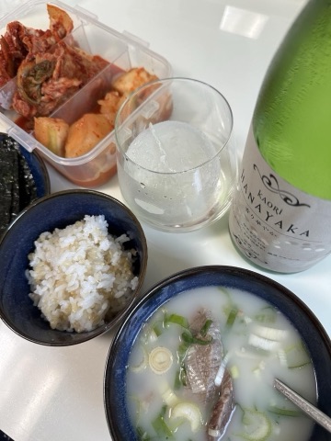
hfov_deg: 56.8
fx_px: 306
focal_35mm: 24
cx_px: 166
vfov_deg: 71.6
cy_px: 220
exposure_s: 1/60
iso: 160
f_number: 1.78
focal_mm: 6.86
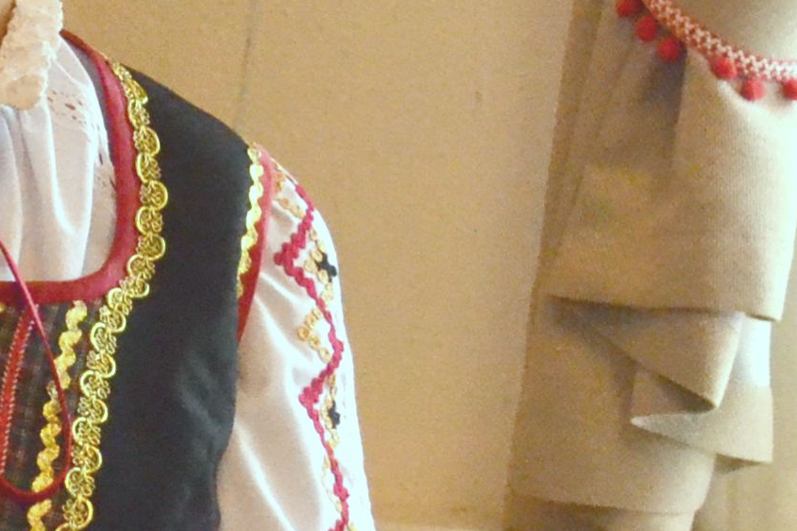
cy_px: 404
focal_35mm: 213
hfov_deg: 9.6
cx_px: 155
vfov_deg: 6.4
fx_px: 4713
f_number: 4.2
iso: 3200
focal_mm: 26
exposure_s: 1/250
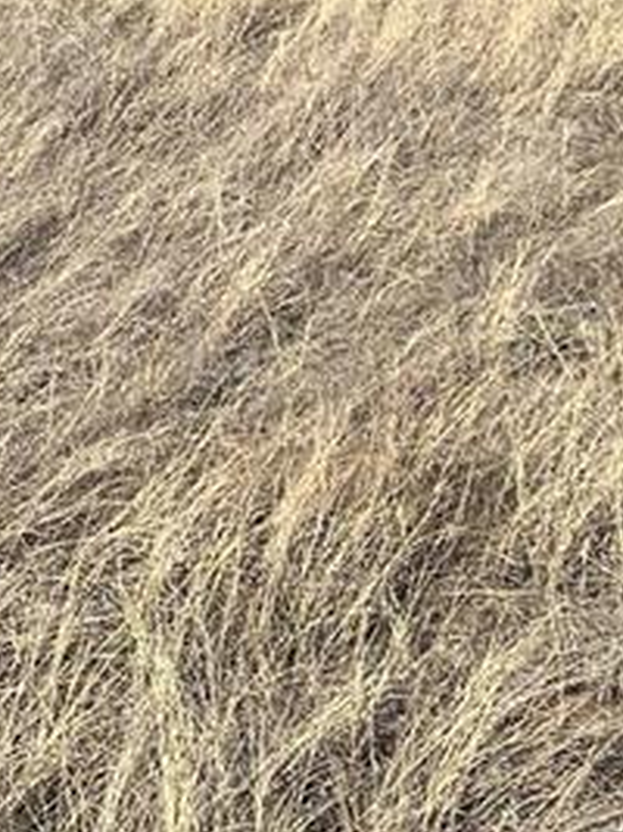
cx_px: -36
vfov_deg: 16.7
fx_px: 2522
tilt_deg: -2.4
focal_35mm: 105
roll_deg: +2.4
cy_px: -474
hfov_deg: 13.8
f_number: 1.5
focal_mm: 5.7
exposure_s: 1/6993
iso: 50
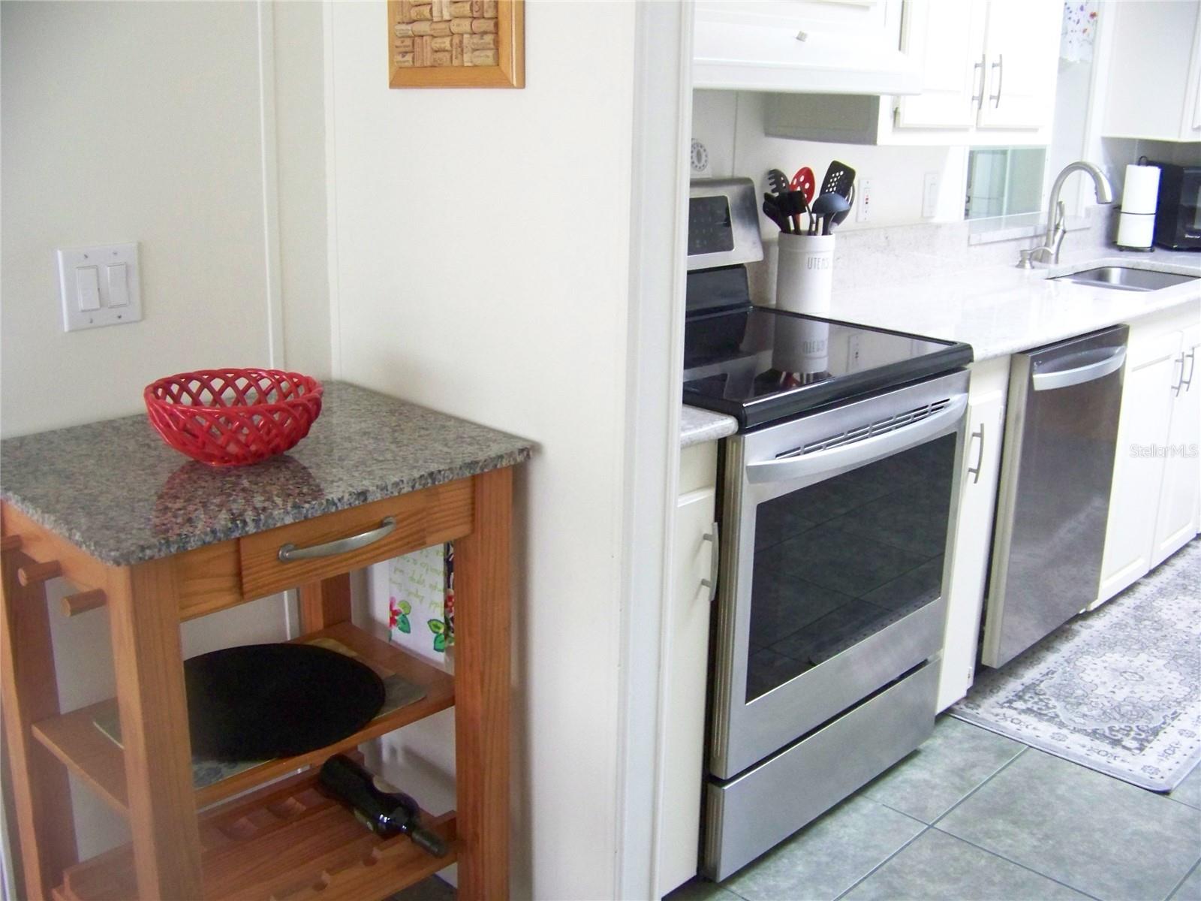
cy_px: 450
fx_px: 1249
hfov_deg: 51.4
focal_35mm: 36
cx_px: 600
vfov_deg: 39.7
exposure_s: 1/20
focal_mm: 5.85
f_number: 2.8
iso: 400
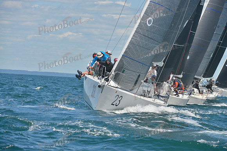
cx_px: 114
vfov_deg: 4.7
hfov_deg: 7.1
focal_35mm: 290
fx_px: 1829
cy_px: 76
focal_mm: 290
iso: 280
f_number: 9
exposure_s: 1/800
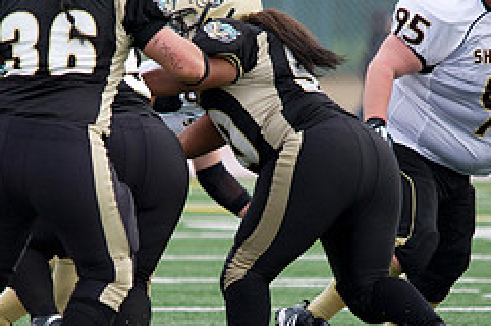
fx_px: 14751
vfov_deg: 1.3
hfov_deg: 1.9
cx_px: 228
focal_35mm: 1083
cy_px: 218
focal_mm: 450
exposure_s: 1/1000
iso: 2500
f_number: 6.3
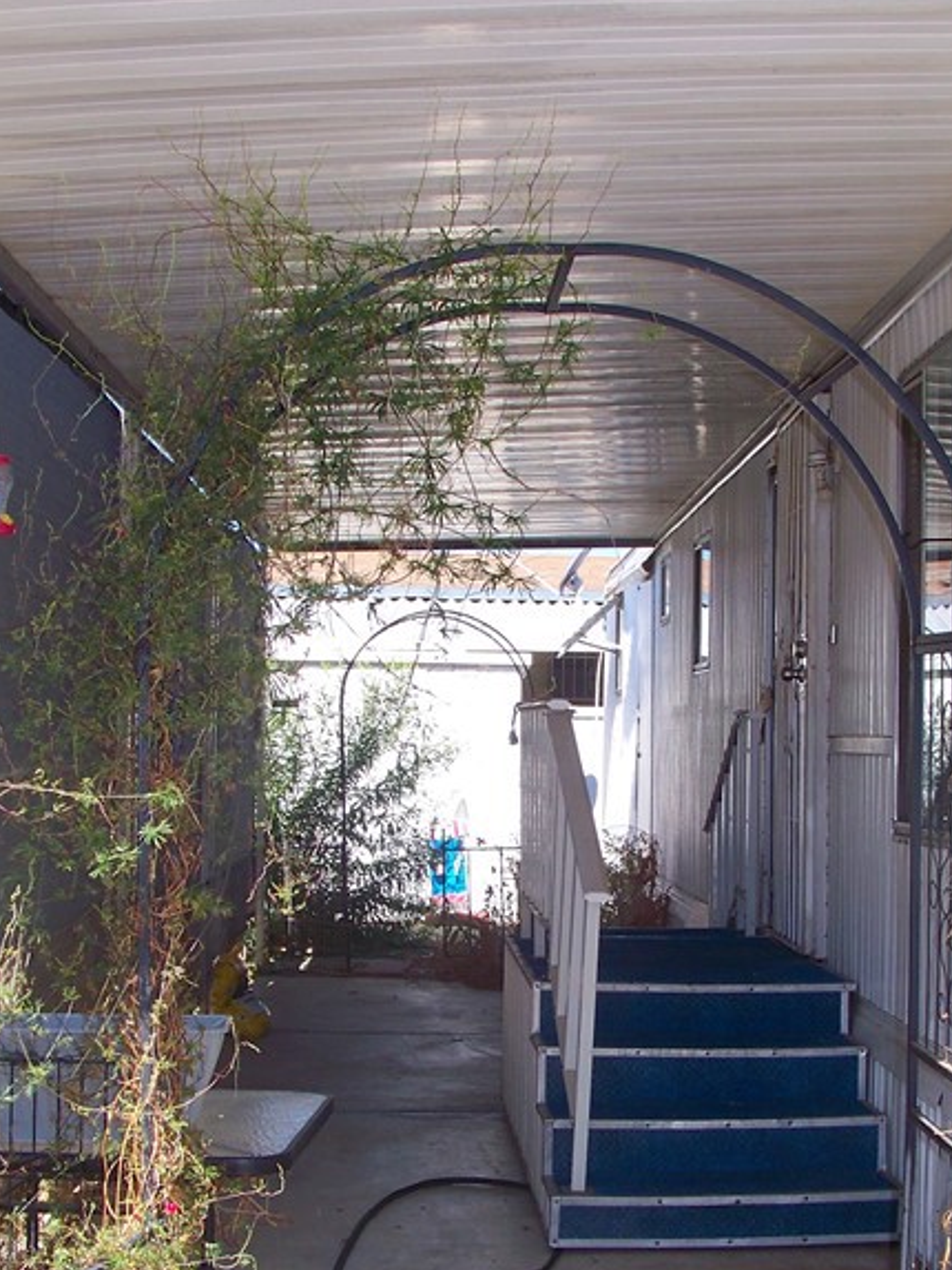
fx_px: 2163
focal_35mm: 59
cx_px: 560
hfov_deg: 24.8
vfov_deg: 32.6
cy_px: 742
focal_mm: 5.85
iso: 64
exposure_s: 1/320
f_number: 3.6
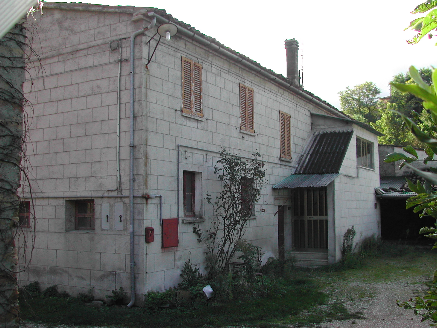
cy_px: 164
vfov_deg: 37.7
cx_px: 218
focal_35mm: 38
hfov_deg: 49.0
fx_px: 480
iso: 100
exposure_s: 1/408
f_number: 2.8
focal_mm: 8
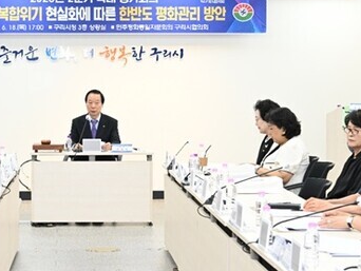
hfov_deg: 16.6
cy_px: 161
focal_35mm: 118
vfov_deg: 12.6
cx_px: 88
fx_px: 1231
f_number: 8
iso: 2000
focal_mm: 70
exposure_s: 1/125
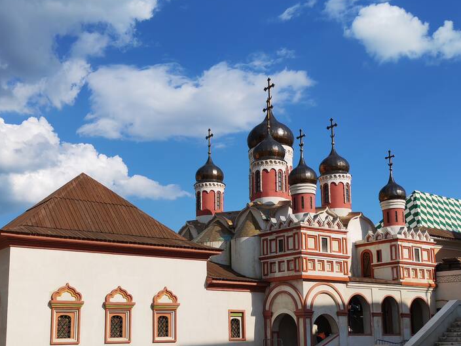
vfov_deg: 30.0
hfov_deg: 39.6
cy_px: 232
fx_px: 639
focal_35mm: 48
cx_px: 196
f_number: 1.9
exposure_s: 1/890
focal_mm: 6.12
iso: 50
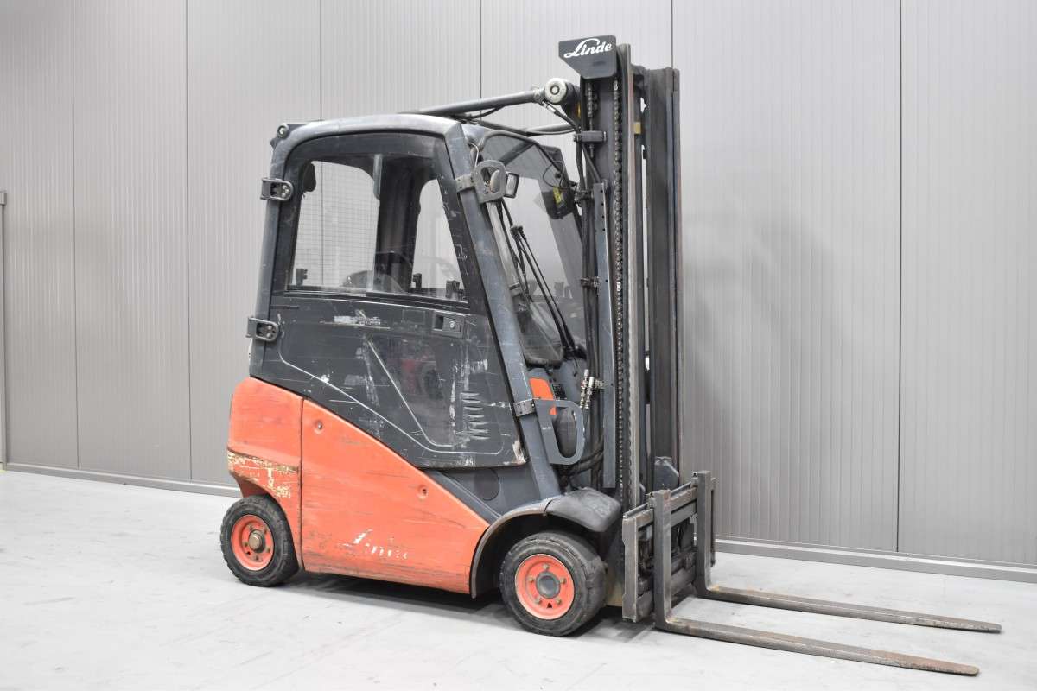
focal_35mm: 36
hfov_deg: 53.1
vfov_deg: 36.9
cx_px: 518
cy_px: 346
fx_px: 1037
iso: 1600
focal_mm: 24
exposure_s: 1/25
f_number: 5
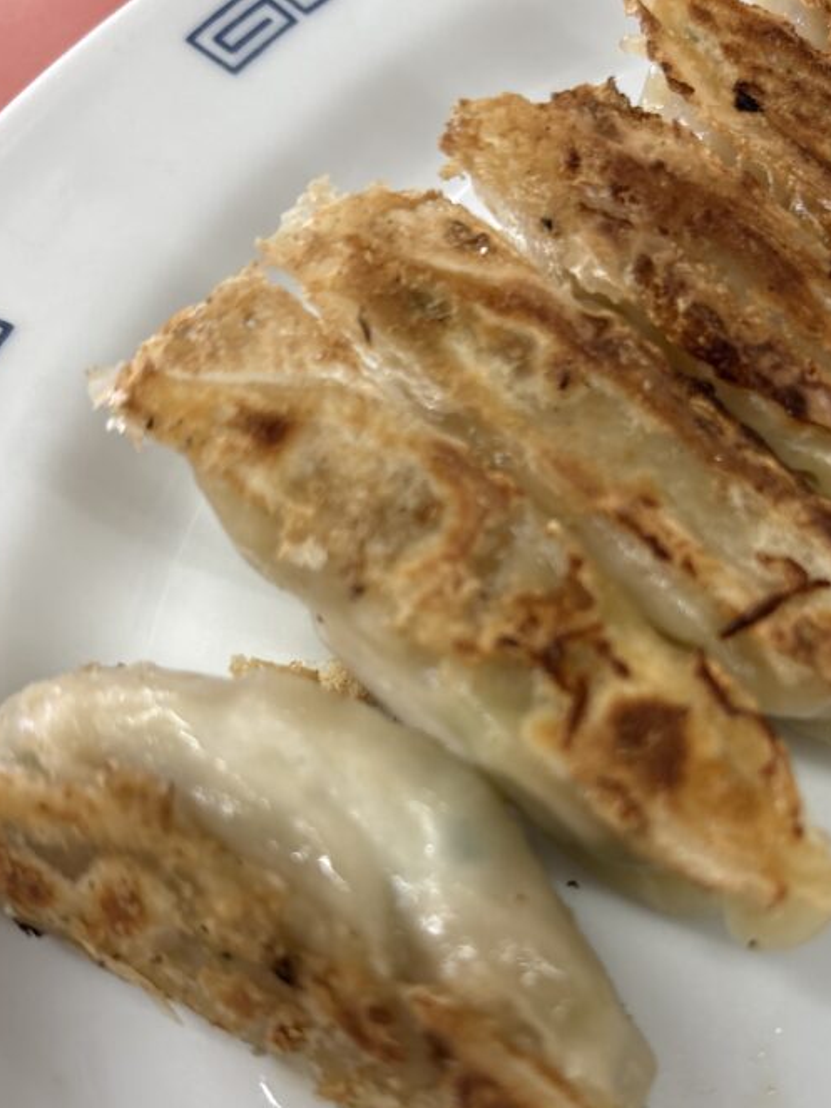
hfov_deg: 37.4
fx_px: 1217
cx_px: 536
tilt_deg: -60.0
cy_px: 621
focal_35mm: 38
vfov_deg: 48.9
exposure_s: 1/122
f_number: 1.6
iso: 100
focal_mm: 5.96
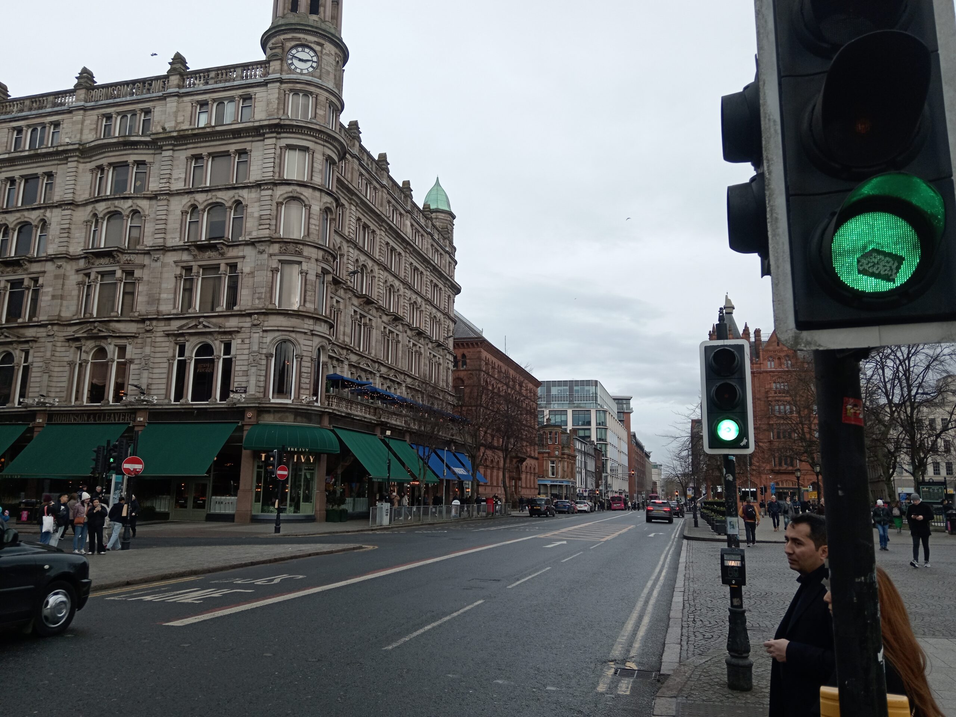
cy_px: 358
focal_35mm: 27
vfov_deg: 51.4
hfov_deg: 65.3
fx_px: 746
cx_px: 478
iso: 100
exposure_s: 1/272
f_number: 1.9
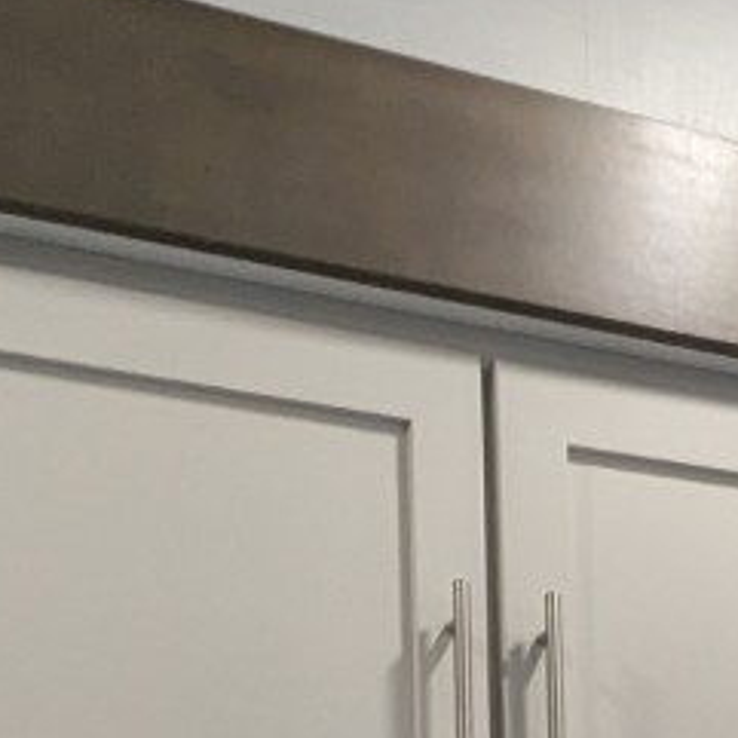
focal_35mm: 82
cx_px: 945
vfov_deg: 17.3
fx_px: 1978
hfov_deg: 19.6
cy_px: 1323
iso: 123
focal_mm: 2.35
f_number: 2.2
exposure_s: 1/36.8
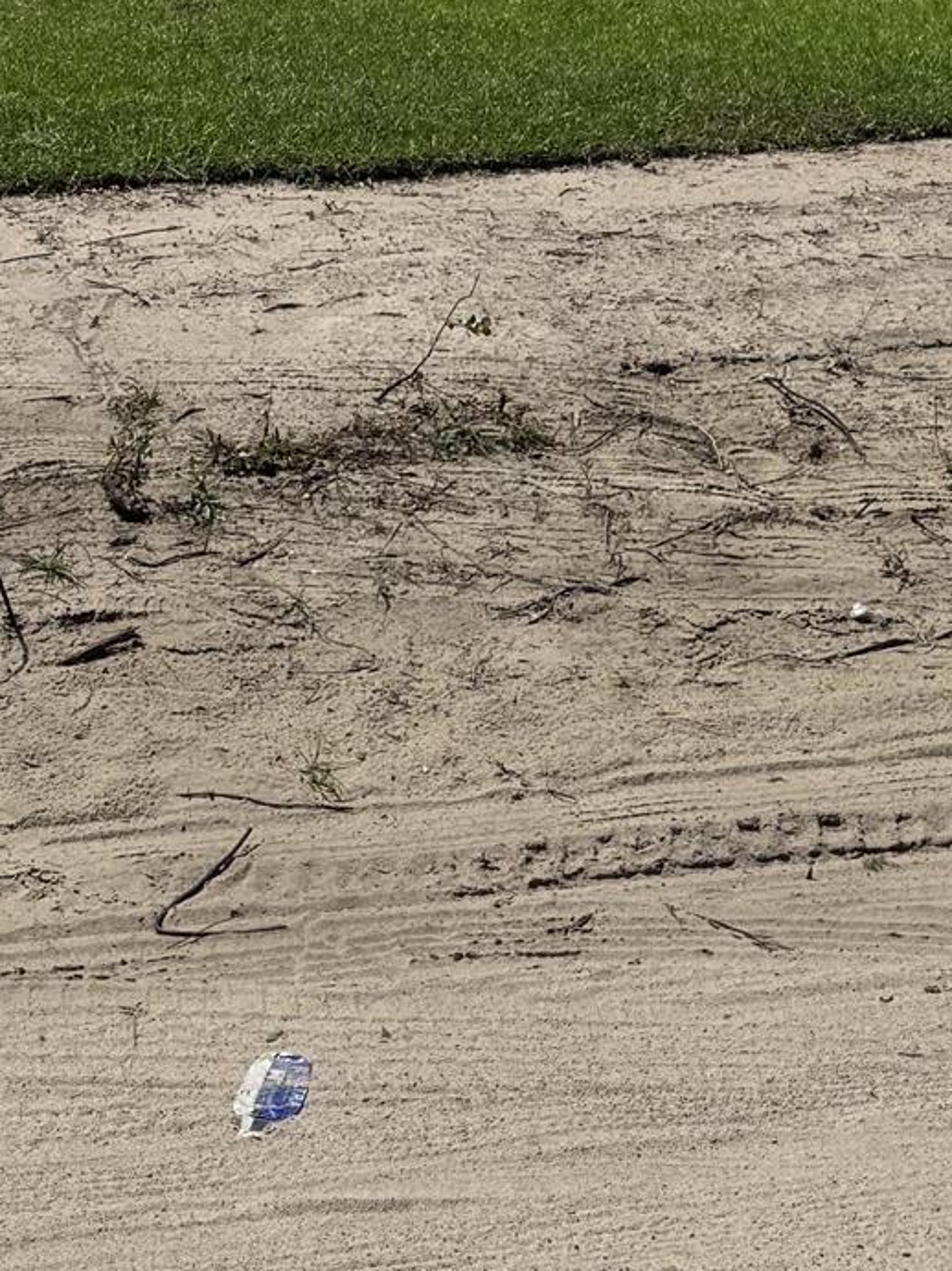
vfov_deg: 20.7
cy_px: -657
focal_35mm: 80
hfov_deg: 18.3
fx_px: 2934
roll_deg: +0.3
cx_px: 279
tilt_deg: +5.0
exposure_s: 1/9009
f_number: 1.78
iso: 80
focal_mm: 6.76
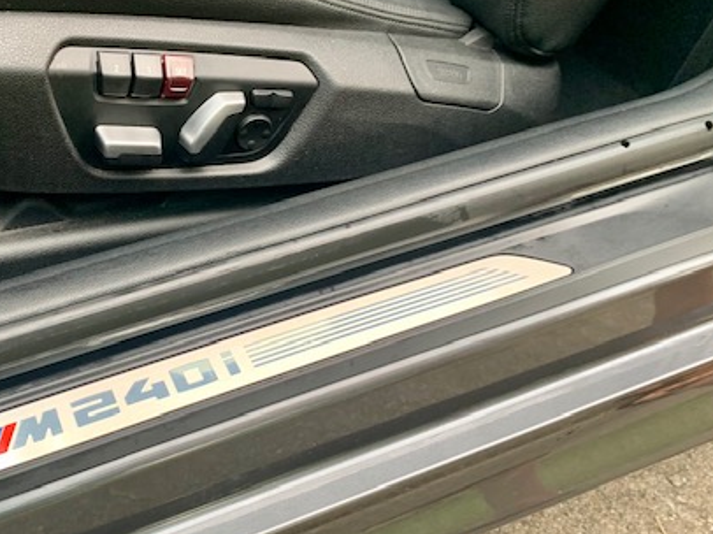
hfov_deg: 44.7
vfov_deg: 35.1
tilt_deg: -43.7
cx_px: 205
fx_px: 844
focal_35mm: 41
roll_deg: +3.6
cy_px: 272
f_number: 1.8
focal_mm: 4.25
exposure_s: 1/60
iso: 160
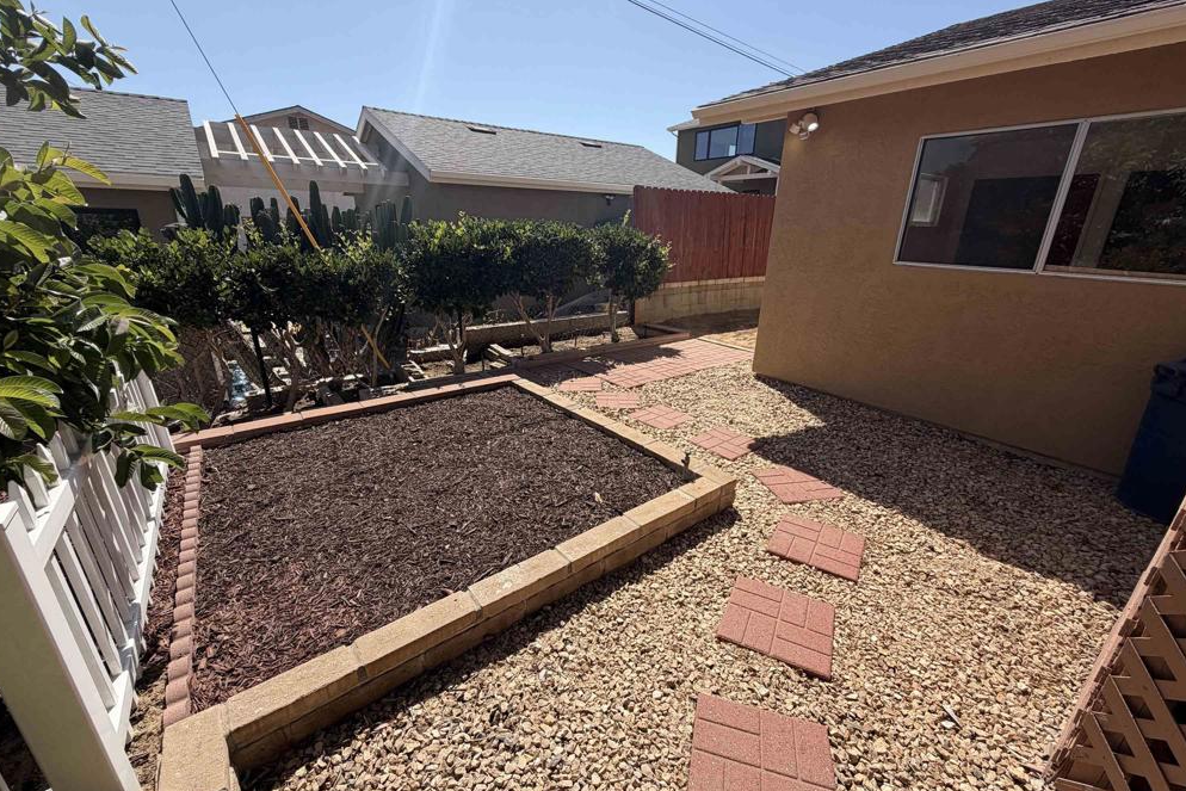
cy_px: 400
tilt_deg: -18.8
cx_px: 597
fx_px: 494
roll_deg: -0.4
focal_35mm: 15
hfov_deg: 100.4
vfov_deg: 77.3
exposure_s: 1/770
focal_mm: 2.22
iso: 25
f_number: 2.2
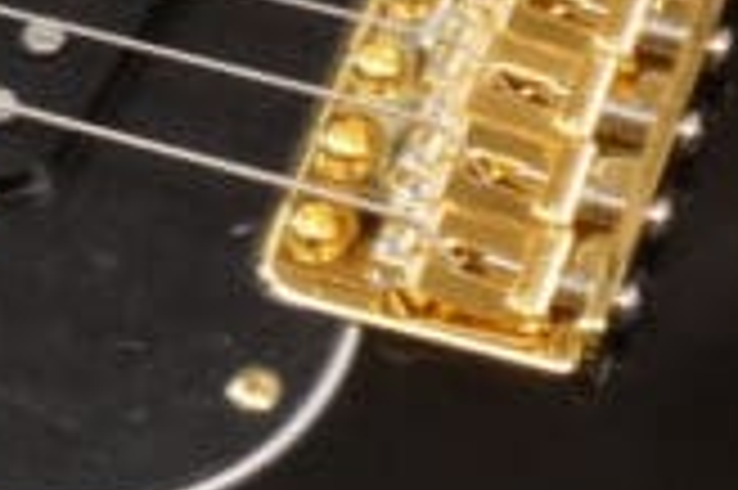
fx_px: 4795
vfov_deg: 5.9
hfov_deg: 8.7
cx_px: -207
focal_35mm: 234
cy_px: 207
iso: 800
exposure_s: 1/6
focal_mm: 25
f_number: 11
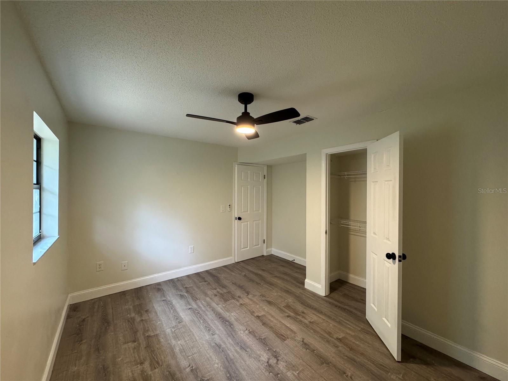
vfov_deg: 85.7
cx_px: 254
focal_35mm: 14
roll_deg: -0.3
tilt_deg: -0.1
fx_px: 205
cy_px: 190
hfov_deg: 102.1
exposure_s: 1/60
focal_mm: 2.22
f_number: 2.2
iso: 400
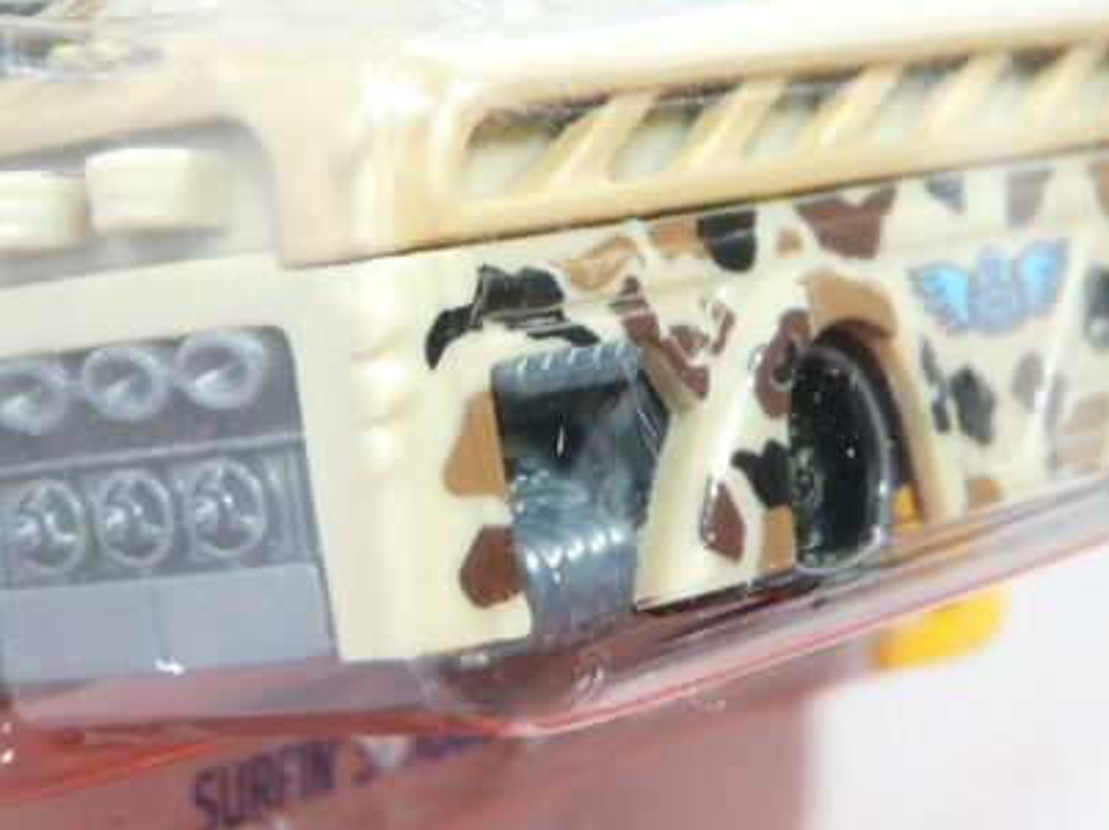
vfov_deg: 11.1
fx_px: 4258
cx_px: 604
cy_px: 218
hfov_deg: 14.8
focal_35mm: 133
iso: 200
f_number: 3.2
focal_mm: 9.2
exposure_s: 1/40
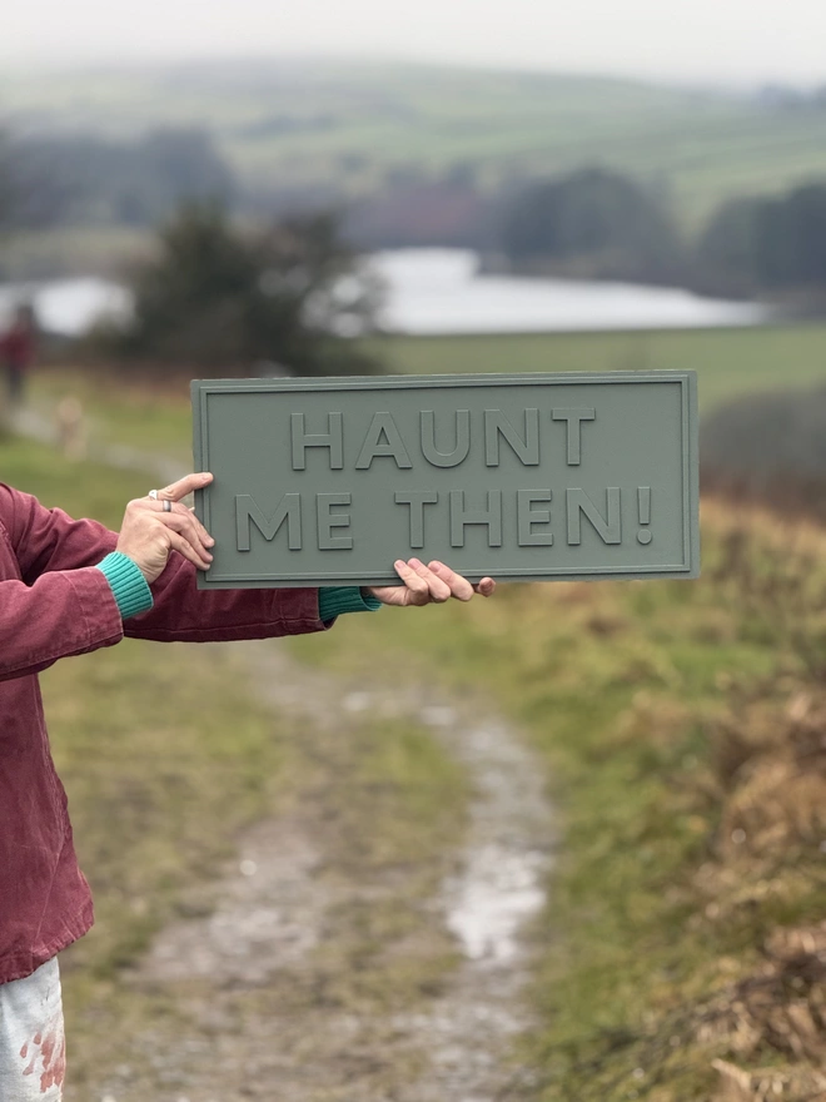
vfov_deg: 16.4
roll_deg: +1.4
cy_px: 551
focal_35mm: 120
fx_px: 3818
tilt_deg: -5.2
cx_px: 413
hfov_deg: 12.3
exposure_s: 1/81
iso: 250
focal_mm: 15.66
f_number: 2.8
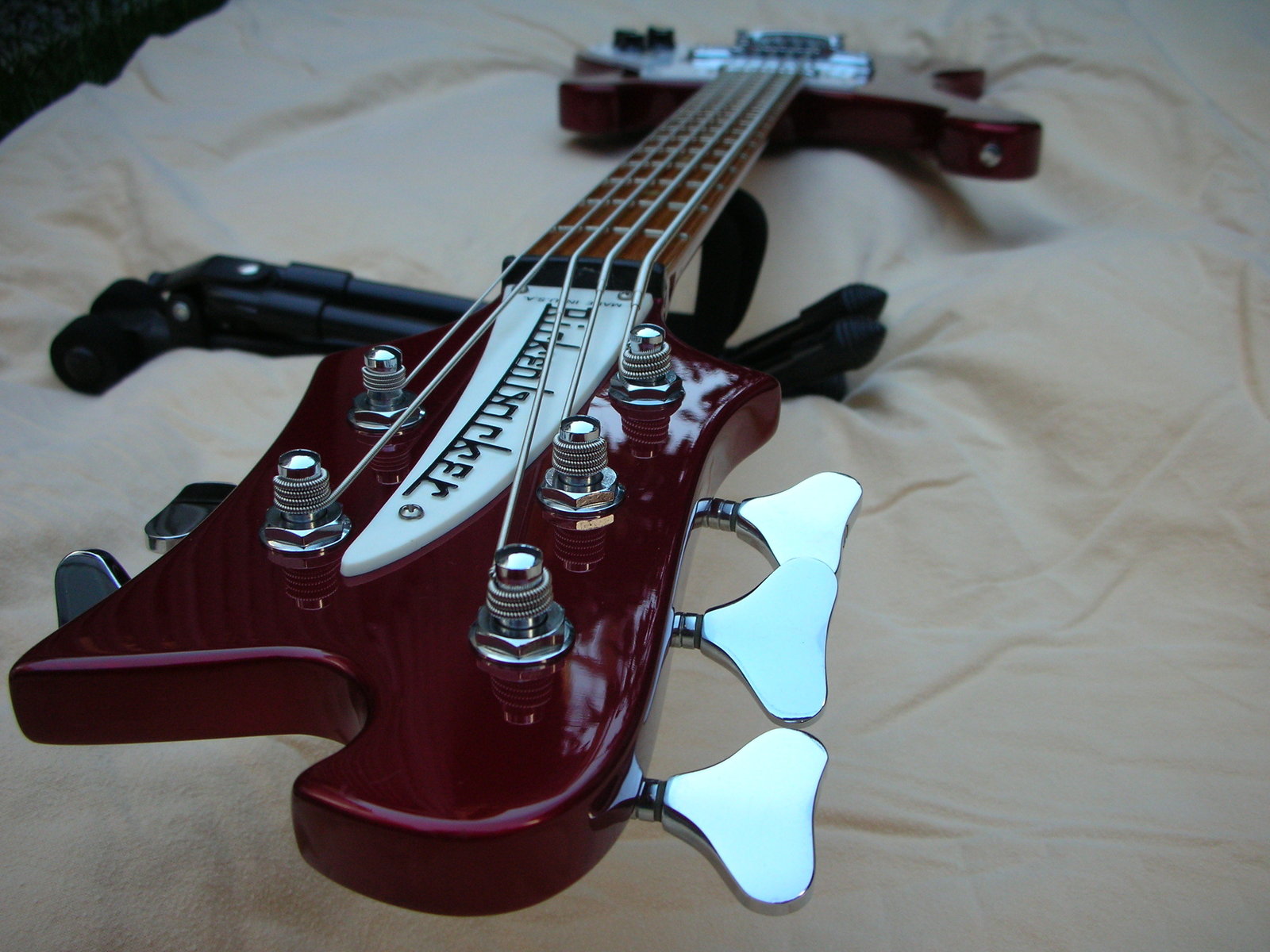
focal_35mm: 35
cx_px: 635
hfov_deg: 52.6
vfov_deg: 40.7
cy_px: 476
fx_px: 1284
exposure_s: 1/120
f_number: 3
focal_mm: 5.8
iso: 50
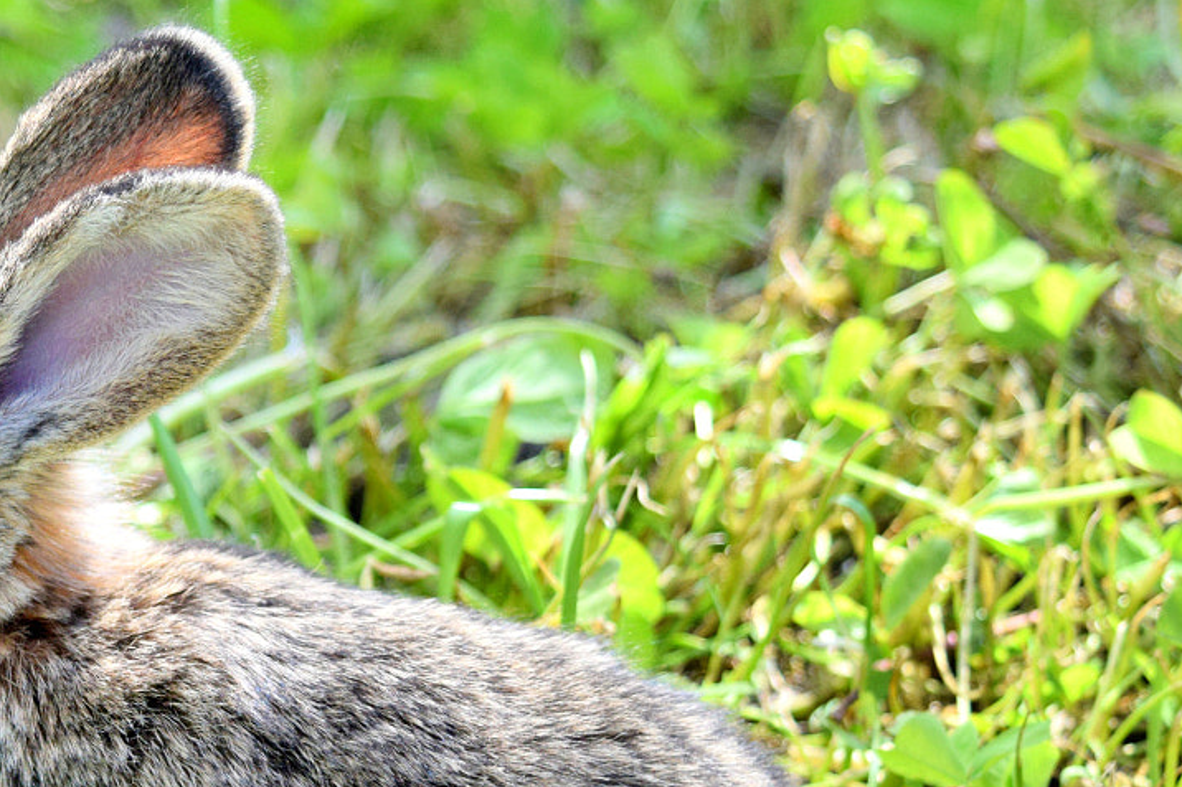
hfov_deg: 15.0
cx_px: -31
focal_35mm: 134
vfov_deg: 10.2
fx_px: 4398
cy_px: 520
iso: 500
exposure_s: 1/1000
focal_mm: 40
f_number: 5
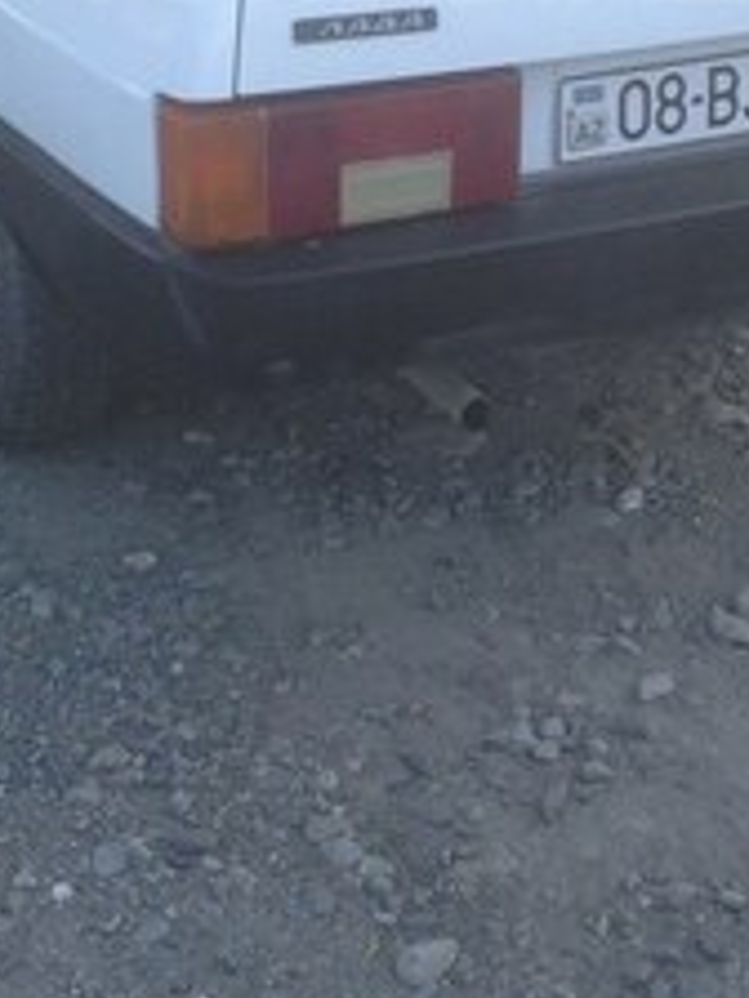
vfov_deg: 25.1
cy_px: -49
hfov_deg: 20.2
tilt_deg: -14.3
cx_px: 406
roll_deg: -2.5
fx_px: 2106
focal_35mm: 73
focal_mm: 4.12
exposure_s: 1/120
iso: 50
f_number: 2.4
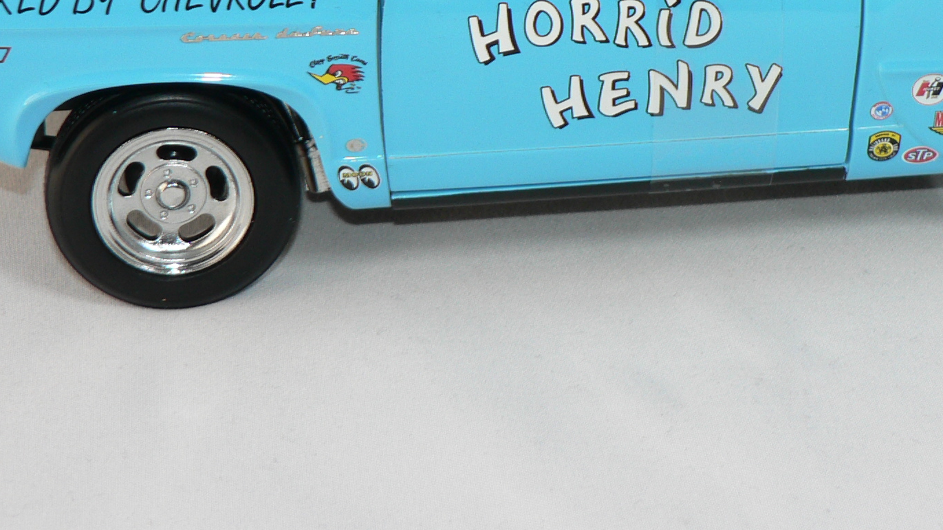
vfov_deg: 10.1
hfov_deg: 18.1
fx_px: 2950
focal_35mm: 118
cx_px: 662
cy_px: -90
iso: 80
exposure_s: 1/60
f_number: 3.2
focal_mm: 9.6
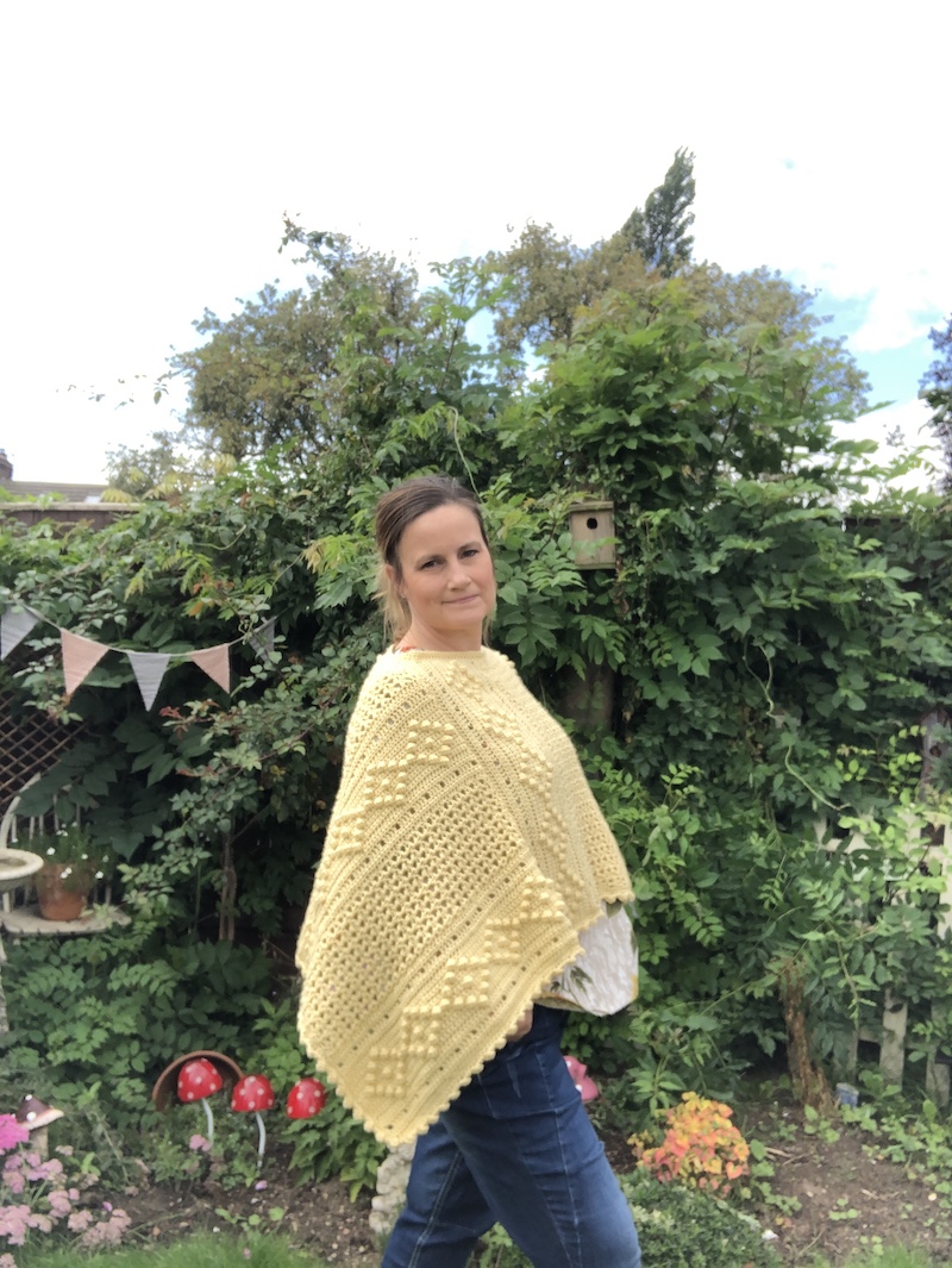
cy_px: 634
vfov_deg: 56.8
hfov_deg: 44.2
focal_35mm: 32
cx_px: 476
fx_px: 1172
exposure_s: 1/343
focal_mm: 2.87
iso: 20
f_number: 2.2
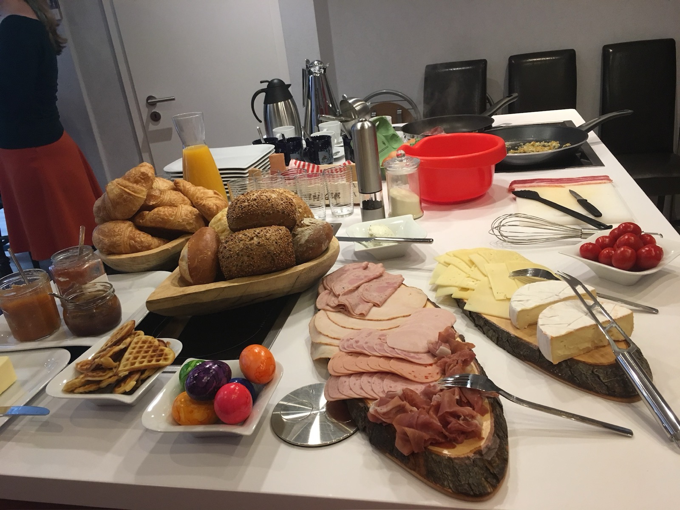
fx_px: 570
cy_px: 255
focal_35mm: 29
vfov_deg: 48.2
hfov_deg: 61.7
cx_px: 340
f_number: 2.2
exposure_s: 1/33
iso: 125
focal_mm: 4.15
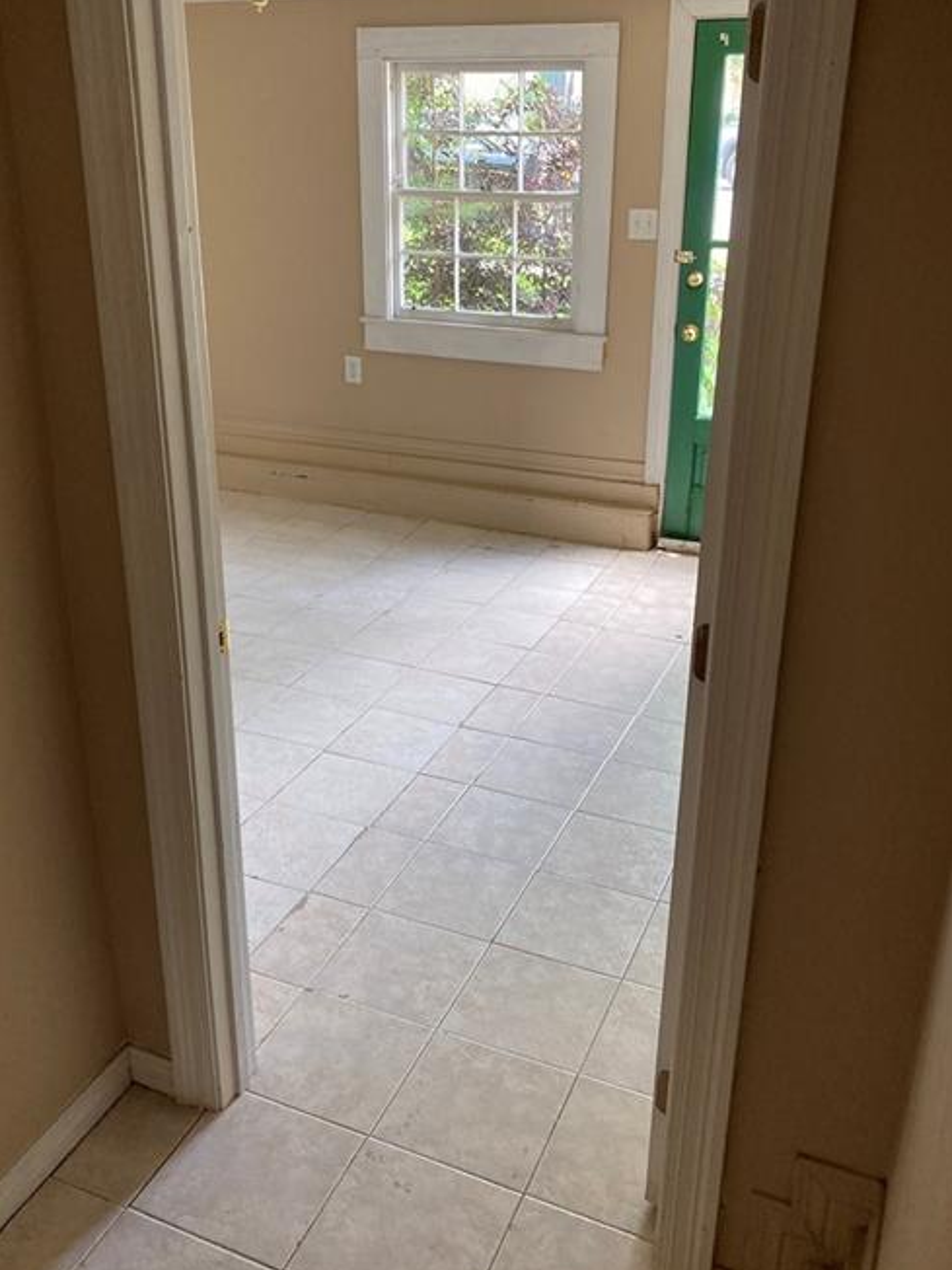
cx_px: 432
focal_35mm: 33
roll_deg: +0.0
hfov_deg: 42.9
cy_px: 577
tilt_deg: -20.6
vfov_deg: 55.3
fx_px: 1210
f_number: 1.8
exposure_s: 1/60
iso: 100
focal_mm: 3.99
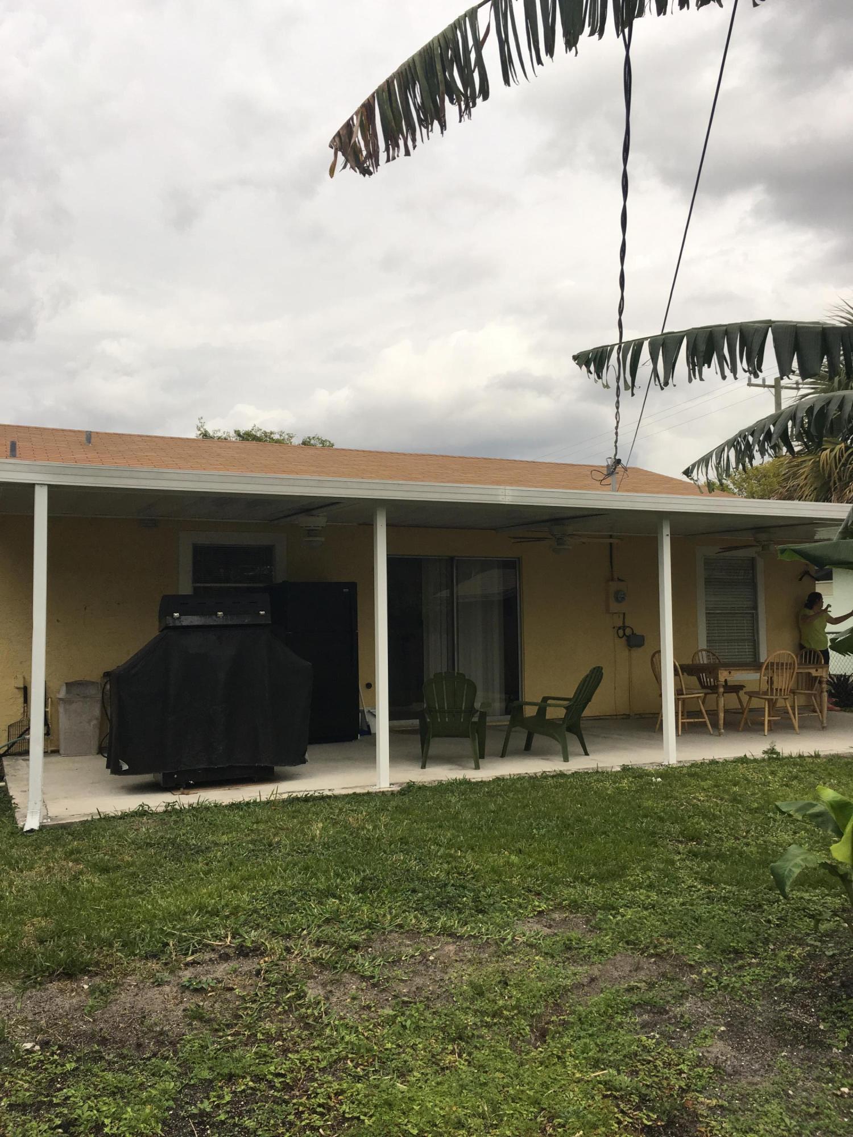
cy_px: 568
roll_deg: +1.0
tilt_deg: +4.2
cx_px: 426
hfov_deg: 48.2
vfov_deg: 61.7
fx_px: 953
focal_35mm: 29
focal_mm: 4.15
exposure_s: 1/1399
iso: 32
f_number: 2.2
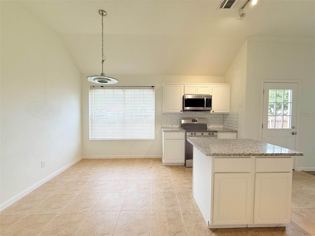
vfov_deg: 85.7
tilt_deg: -1.4
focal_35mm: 14
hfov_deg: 102.1
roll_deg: -0.1
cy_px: 118
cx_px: 158
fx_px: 127
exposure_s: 1/146
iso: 64
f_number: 2.2
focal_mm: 2.22
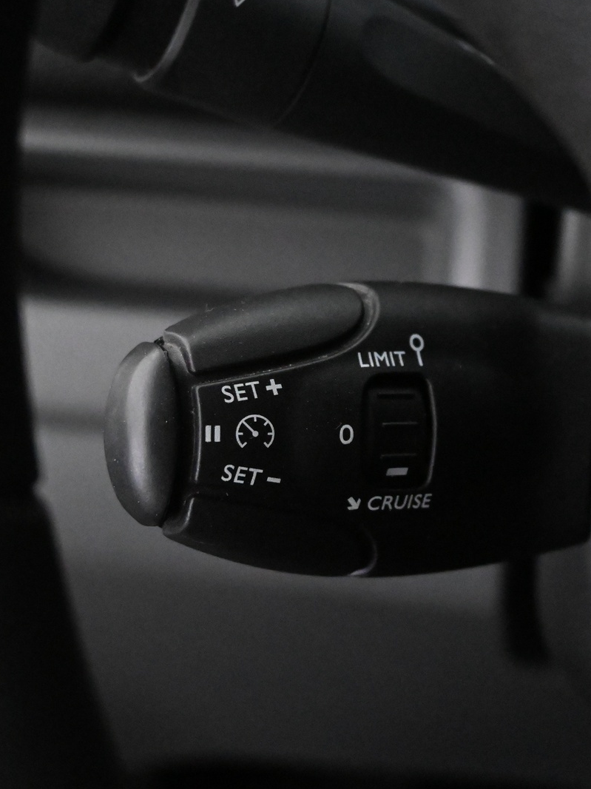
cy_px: 396
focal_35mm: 58
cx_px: 357
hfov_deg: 25.1
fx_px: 1323
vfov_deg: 33.2
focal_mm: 26.5
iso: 11400
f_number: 4.5
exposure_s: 1/40
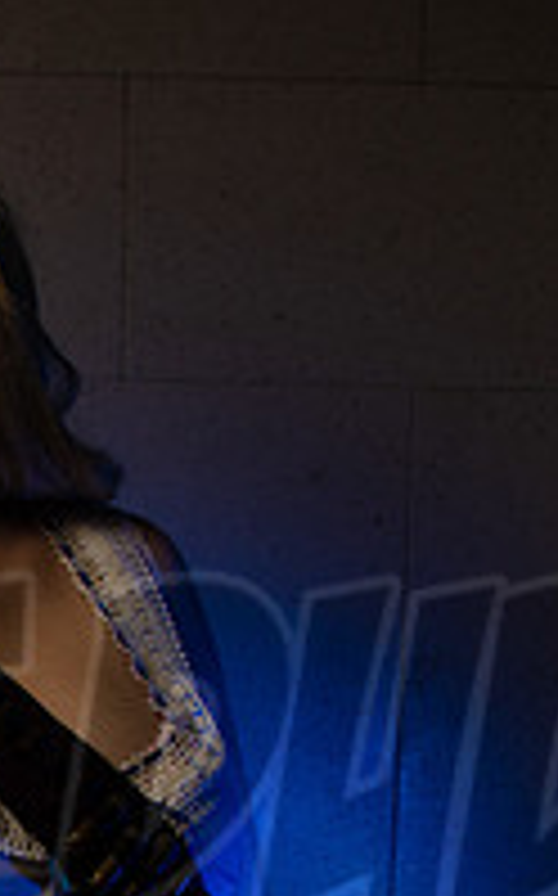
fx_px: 1951
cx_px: -310
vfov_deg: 24.8
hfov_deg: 15.0
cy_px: 860
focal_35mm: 80
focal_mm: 18
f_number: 16
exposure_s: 1/180
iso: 200
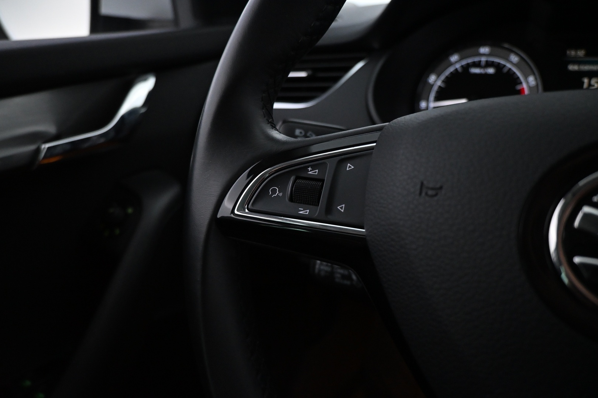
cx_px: 299
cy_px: 199
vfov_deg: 53.1
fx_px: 399
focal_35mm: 24
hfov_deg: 73.7
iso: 3200
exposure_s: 1/80
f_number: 3.5
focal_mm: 16
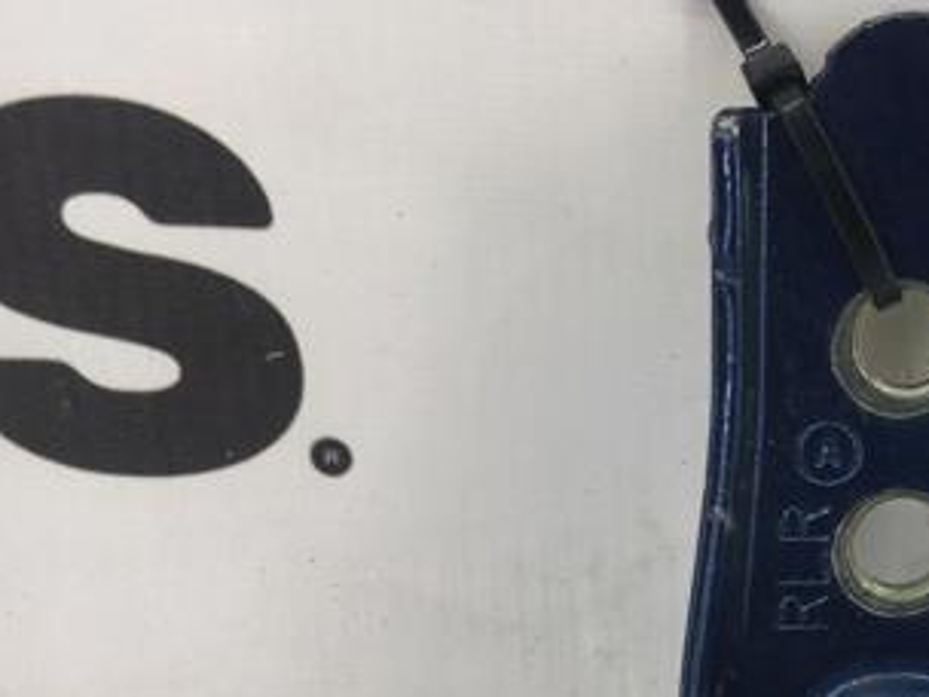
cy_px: 562
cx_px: 926
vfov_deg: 23.7
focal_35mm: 61
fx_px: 1637
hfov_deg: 29.6
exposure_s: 1/50
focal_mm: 4.15
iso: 25
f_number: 2.2
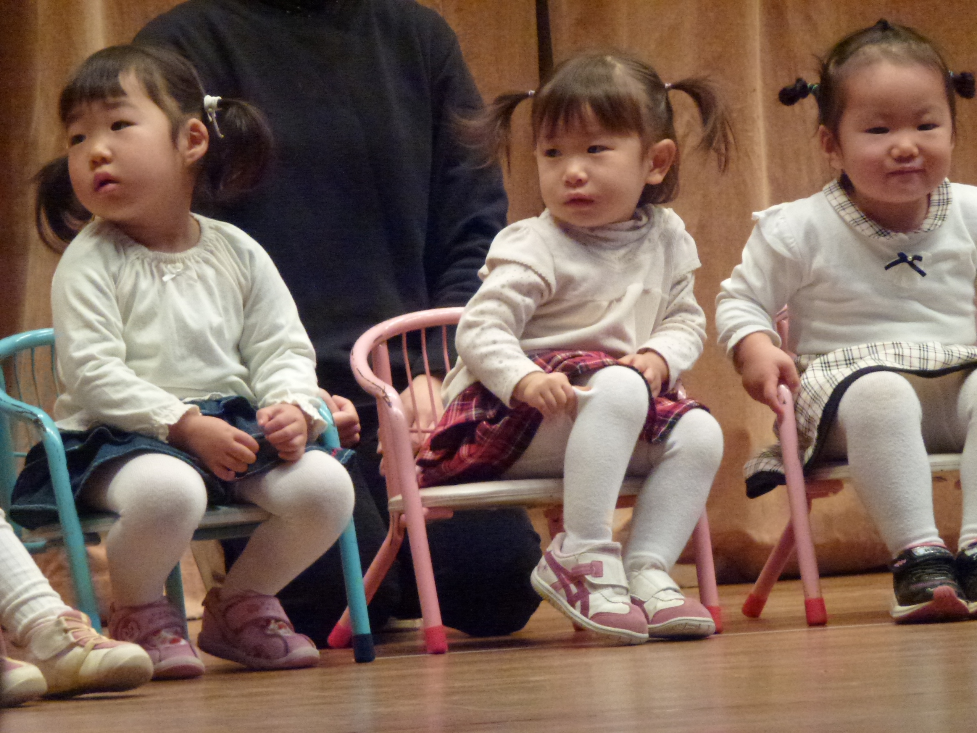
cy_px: 366
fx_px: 7508
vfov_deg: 5.6
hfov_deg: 7.4
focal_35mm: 266
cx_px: 488
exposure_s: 1/40
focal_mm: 47.7
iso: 800
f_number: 5.6
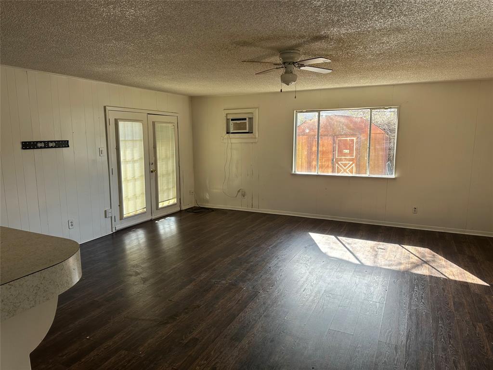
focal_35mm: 24
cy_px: 185
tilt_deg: -9.5
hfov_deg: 71.6
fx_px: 342
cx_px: 246
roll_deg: +0.3
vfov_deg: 56.8
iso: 80
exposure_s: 1/279
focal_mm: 6.86
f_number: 1.78
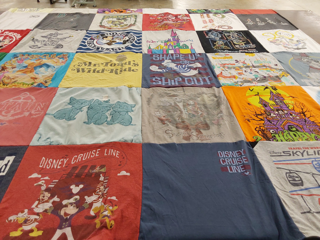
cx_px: 160
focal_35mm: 28
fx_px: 259
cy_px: 120
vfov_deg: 49.7
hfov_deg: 63.4
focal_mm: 2.91
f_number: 1.9
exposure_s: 1/60
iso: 125
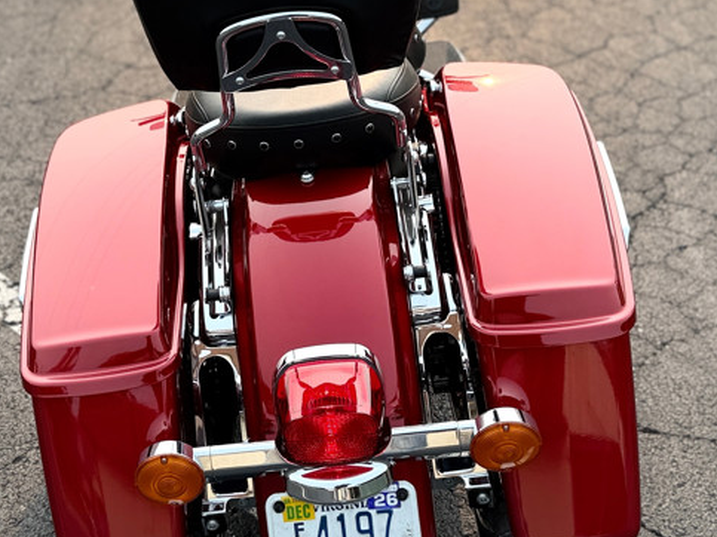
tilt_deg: -30.2
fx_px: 1098
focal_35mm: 53
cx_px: 299
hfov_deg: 36.1
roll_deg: -4.4
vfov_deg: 27.3
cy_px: 174
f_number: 1.78
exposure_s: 1/1437
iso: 80
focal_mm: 6.76
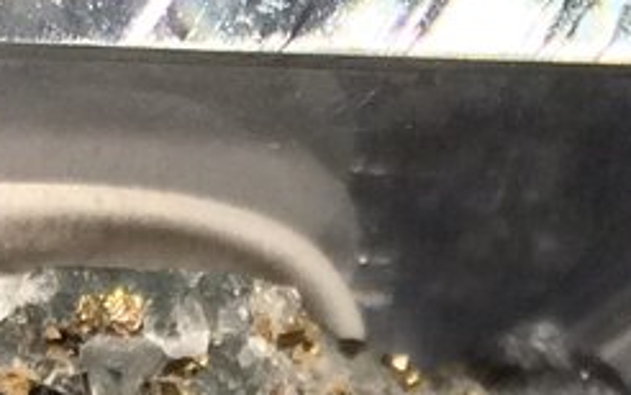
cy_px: 1113
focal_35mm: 200
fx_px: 3441
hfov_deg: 10.2
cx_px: -282
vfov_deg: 6.1
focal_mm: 4.15
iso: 64
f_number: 2.2
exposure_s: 1/120
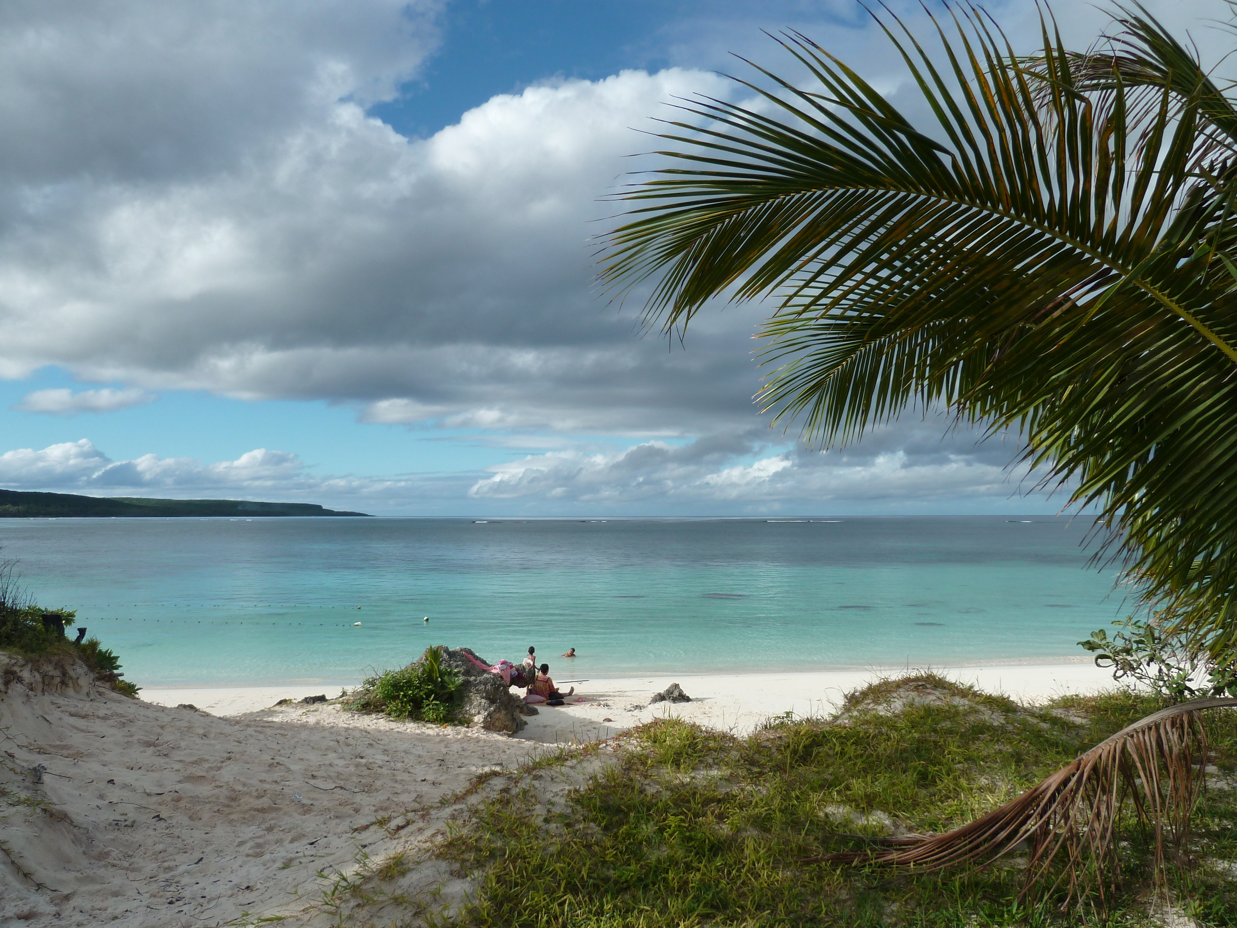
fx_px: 893
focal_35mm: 25
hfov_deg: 69.4
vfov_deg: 54.9
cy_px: 464
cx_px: 618
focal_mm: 4.1
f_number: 3.3
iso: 80
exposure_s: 1/1000
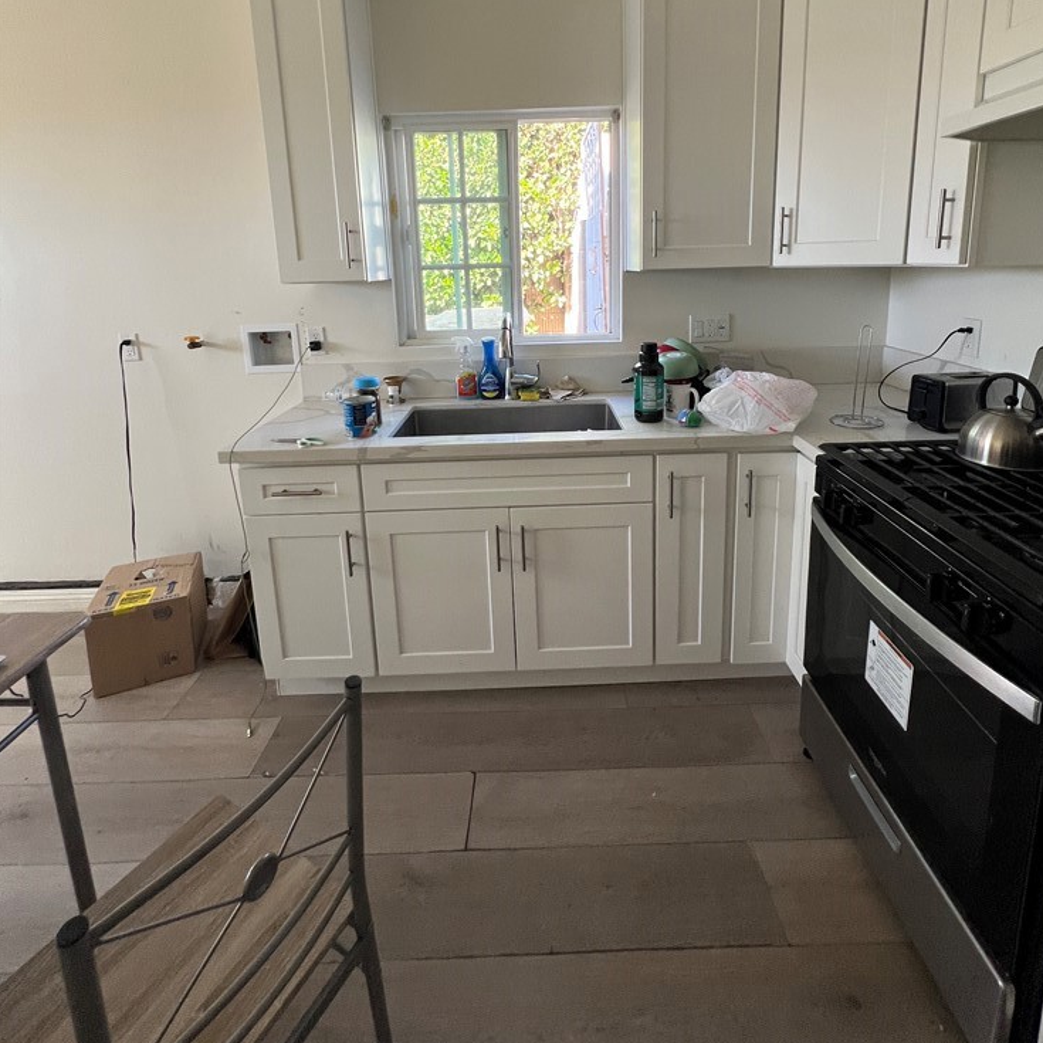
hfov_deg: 87.4
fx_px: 545
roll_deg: +0.4
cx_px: 539
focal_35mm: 16
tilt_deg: -9.2
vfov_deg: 85.2
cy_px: 372
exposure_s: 1/99
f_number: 1.8
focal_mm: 1.57
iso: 125
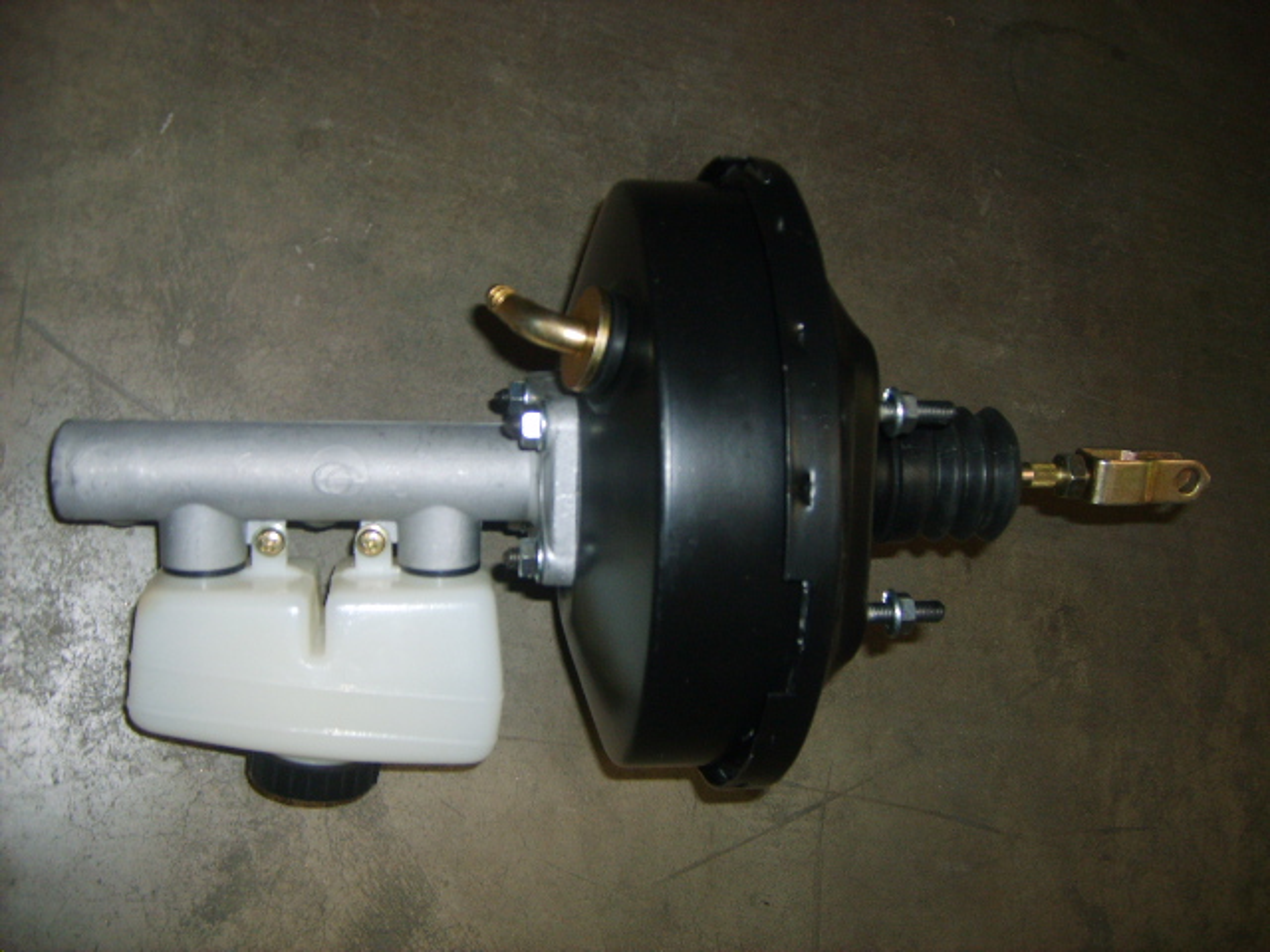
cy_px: 476
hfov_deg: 52.6
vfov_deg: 40.7
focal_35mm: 35
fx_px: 1284
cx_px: 635
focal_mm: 5.8
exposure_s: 1/30
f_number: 2.8
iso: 100
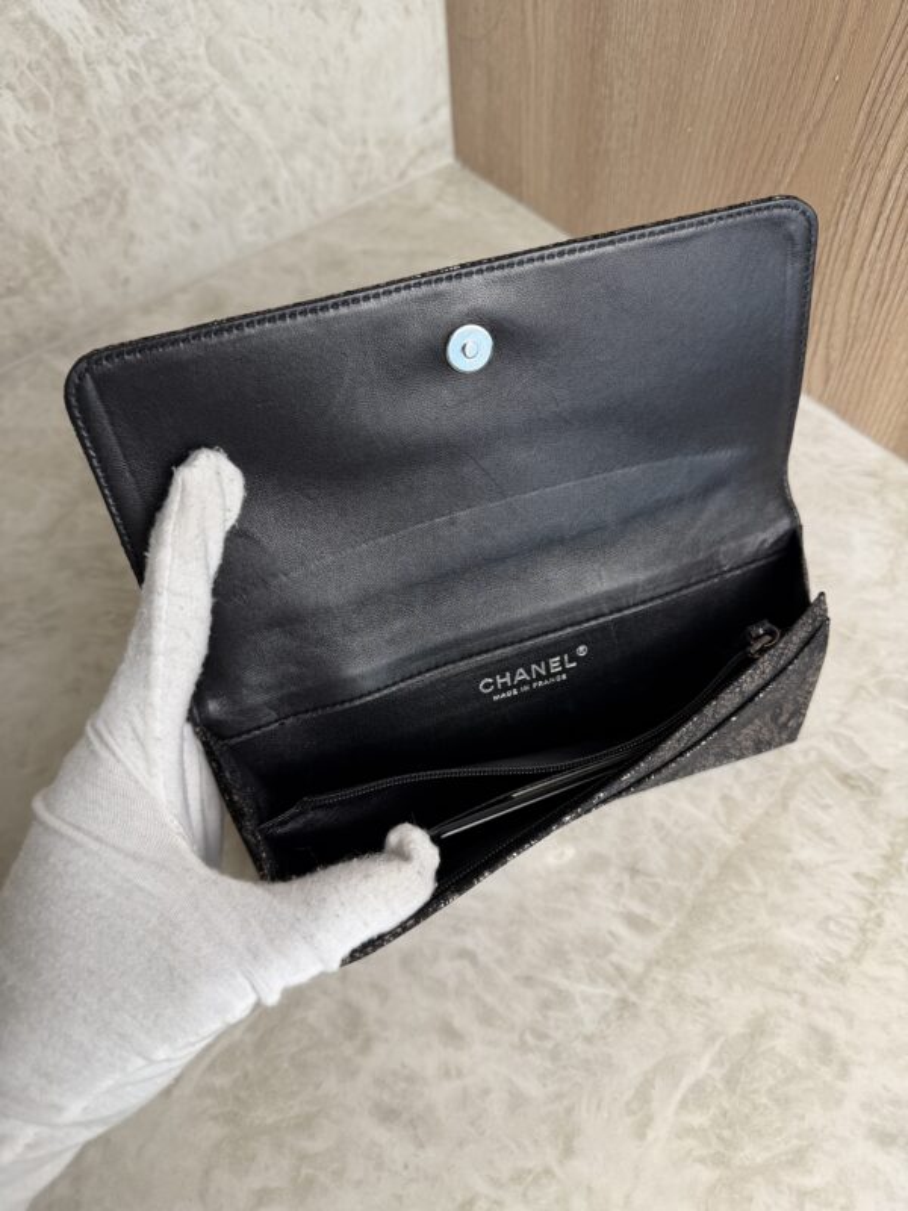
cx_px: 454
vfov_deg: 71.6
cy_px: 606
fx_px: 839
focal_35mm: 24
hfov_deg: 56.8
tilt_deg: -56.1
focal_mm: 6.76
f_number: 1.78
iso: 100
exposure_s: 1/120
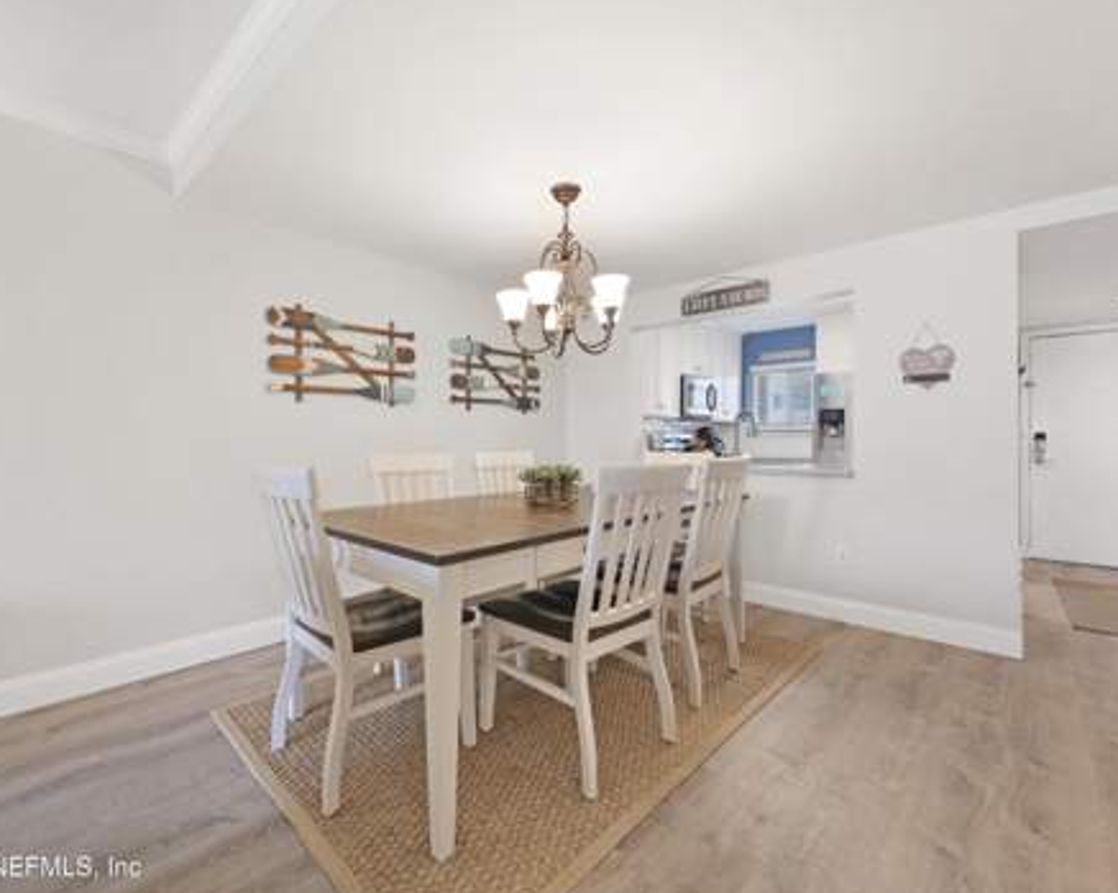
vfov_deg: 84.0
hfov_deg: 96.7
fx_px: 496
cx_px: 517
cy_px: 446
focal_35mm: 15
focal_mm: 7
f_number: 4
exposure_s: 1/30
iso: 400
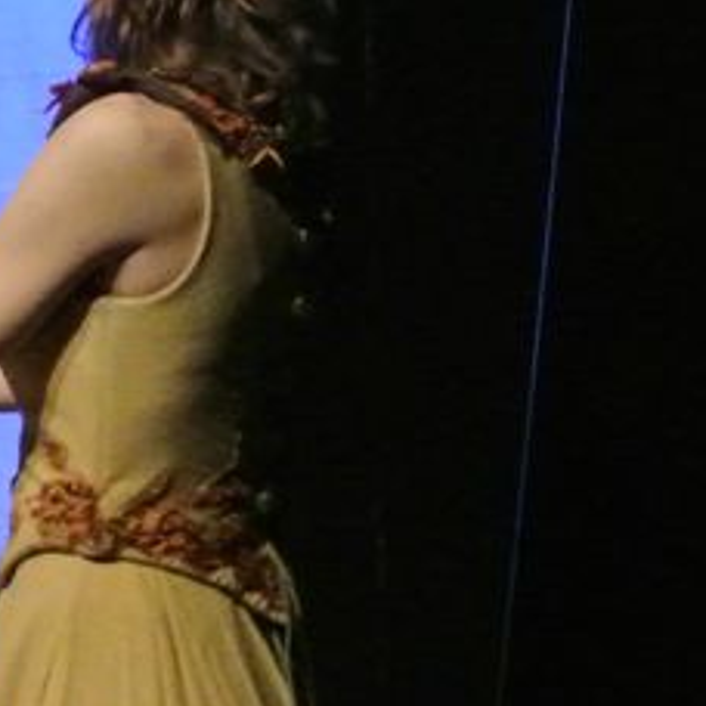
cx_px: -427
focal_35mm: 242
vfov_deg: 7.2
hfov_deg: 7.1
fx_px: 5584
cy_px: 181
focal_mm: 30
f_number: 4.5
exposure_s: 1/80
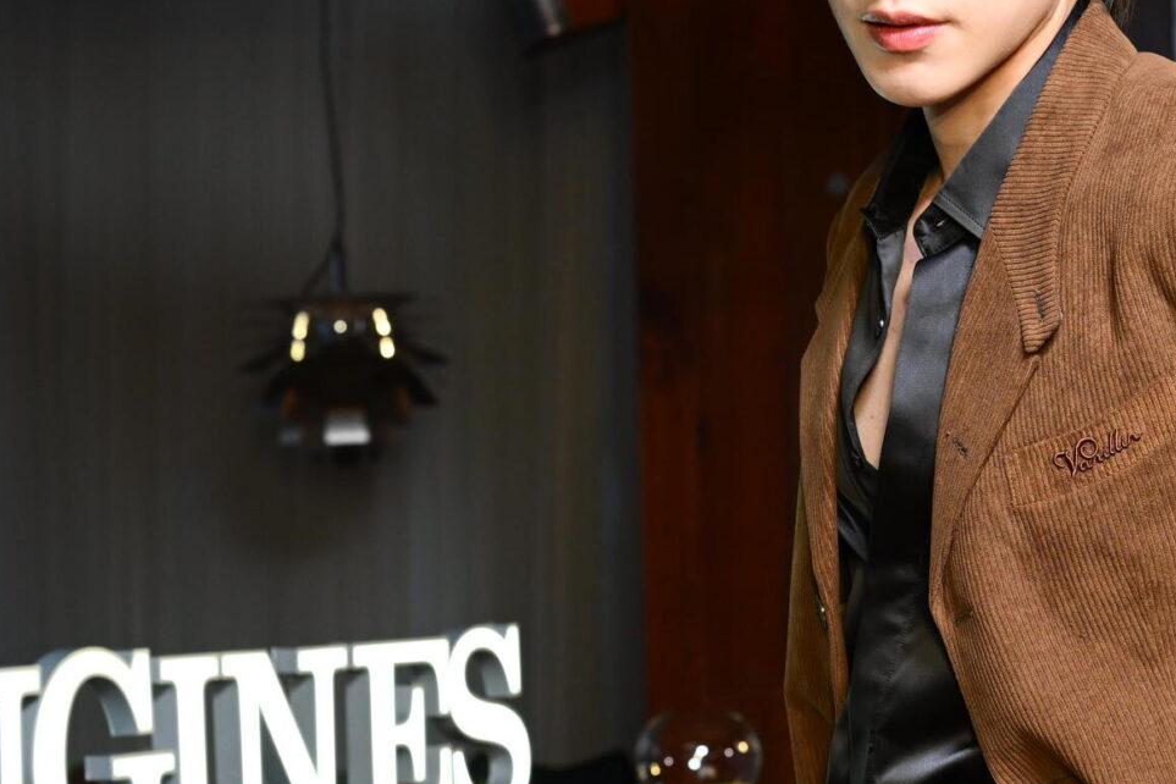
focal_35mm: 117
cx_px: 563
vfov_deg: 11.7
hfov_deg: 17.5
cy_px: 532
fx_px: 3822
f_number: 5
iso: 640
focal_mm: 44
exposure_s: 1/125
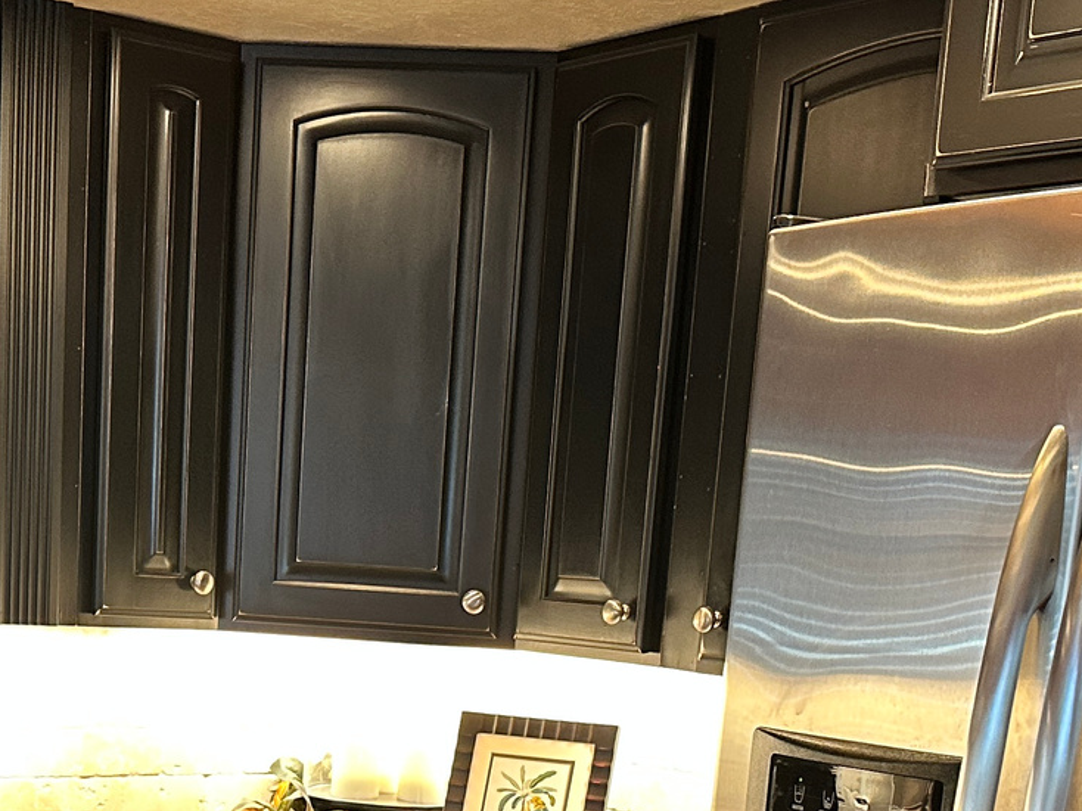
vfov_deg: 20.8
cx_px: 363
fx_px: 2094
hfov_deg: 28.8
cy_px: 908
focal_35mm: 67
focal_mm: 6.86
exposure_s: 1/60
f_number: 1.78
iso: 400
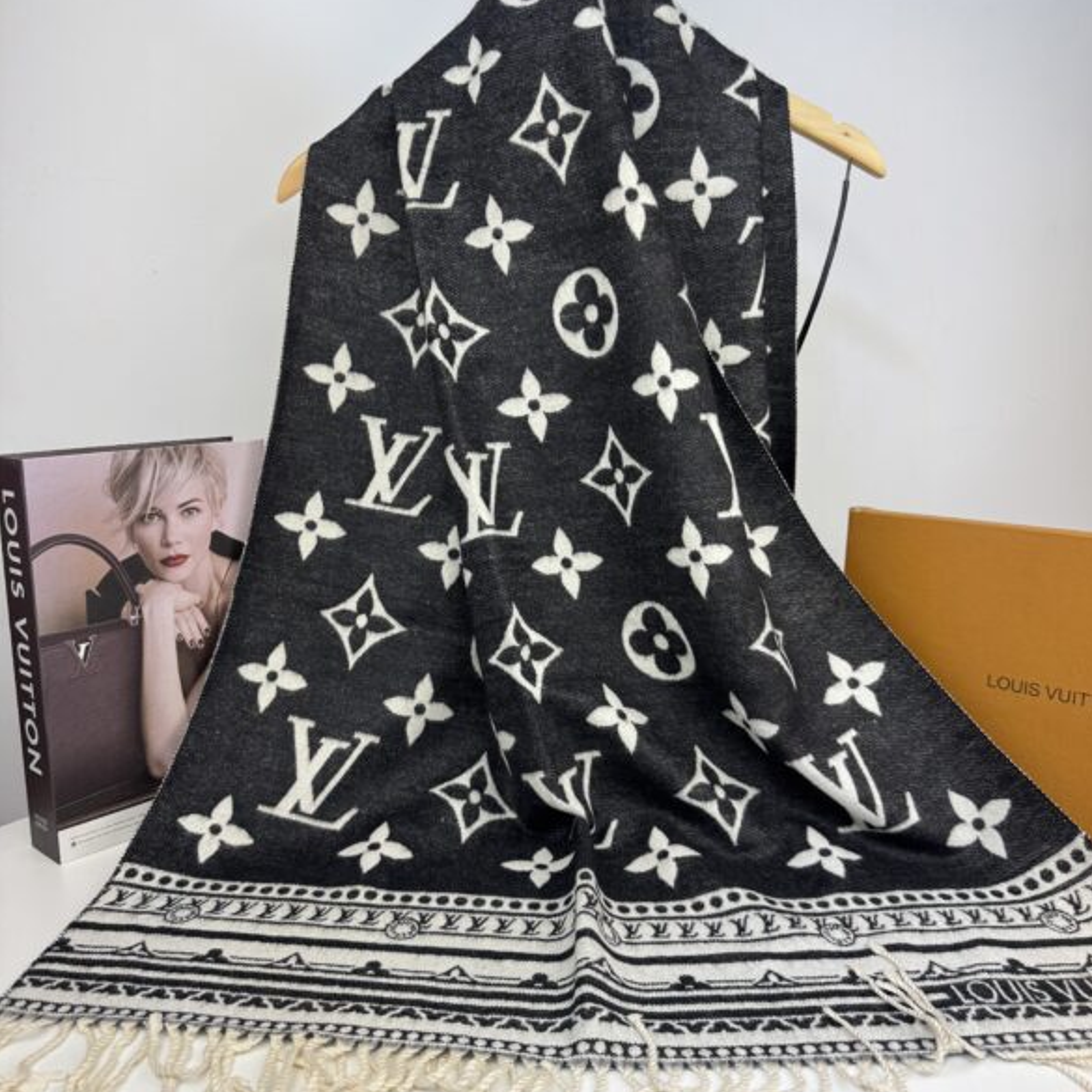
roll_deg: +0.8
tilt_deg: -10.0
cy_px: 525
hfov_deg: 55.6
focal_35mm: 29
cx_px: 556
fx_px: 1035
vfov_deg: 55.6
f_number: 1.78
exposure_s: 1/223
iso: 64
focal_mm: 6.76
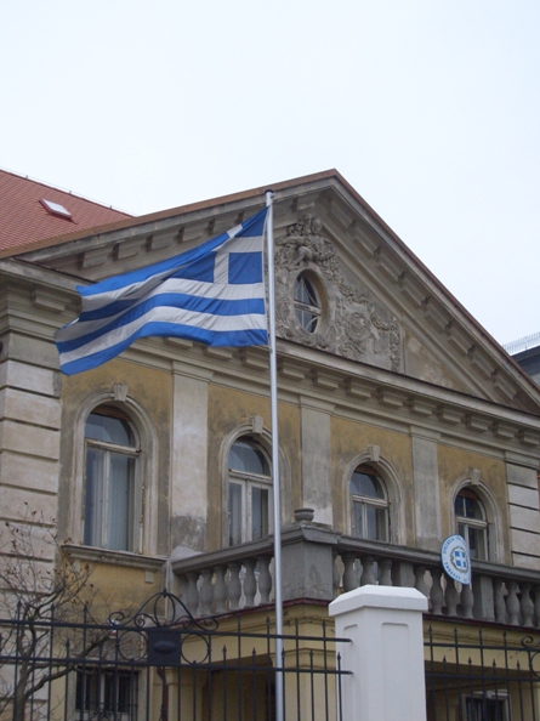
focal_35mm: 62
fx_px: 1291
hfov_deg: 23.6
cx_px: 270
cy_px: 360
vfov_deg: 31.2
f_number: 3.5
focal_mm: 10.2
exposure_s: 1/125
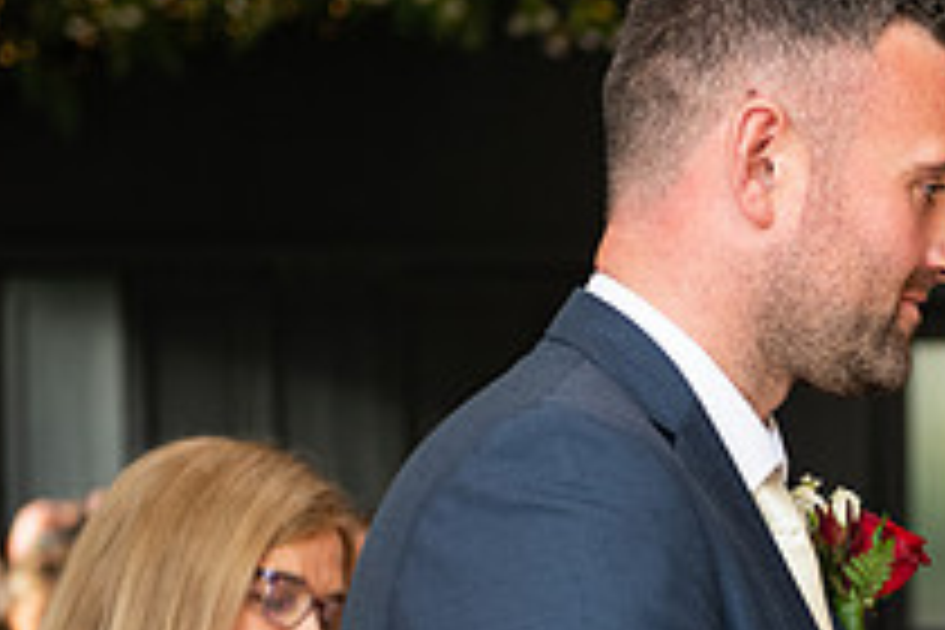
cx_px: 1130
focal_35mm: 160
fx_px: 4200
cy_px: 695
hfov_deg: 12.5
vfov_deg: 8.5
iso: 640
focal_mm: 58
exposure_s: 1/160
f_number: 3.5
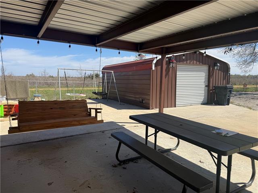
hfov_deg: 71.6
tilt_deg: -7.5
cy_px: 96
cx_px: 129
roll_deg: -0.4
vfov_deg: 56.8
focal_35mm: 24
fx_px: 179
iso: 80
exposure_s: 1/5319
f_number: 1.78
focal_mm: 6.76
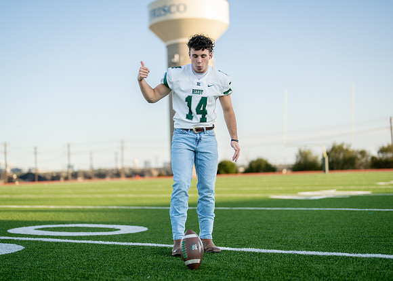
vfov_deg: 25.9
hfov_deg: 35.7
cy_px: 140
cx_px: 196
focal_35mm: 55
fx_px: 609
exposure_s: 1/2500
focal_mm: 50
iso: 100
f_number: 1.2
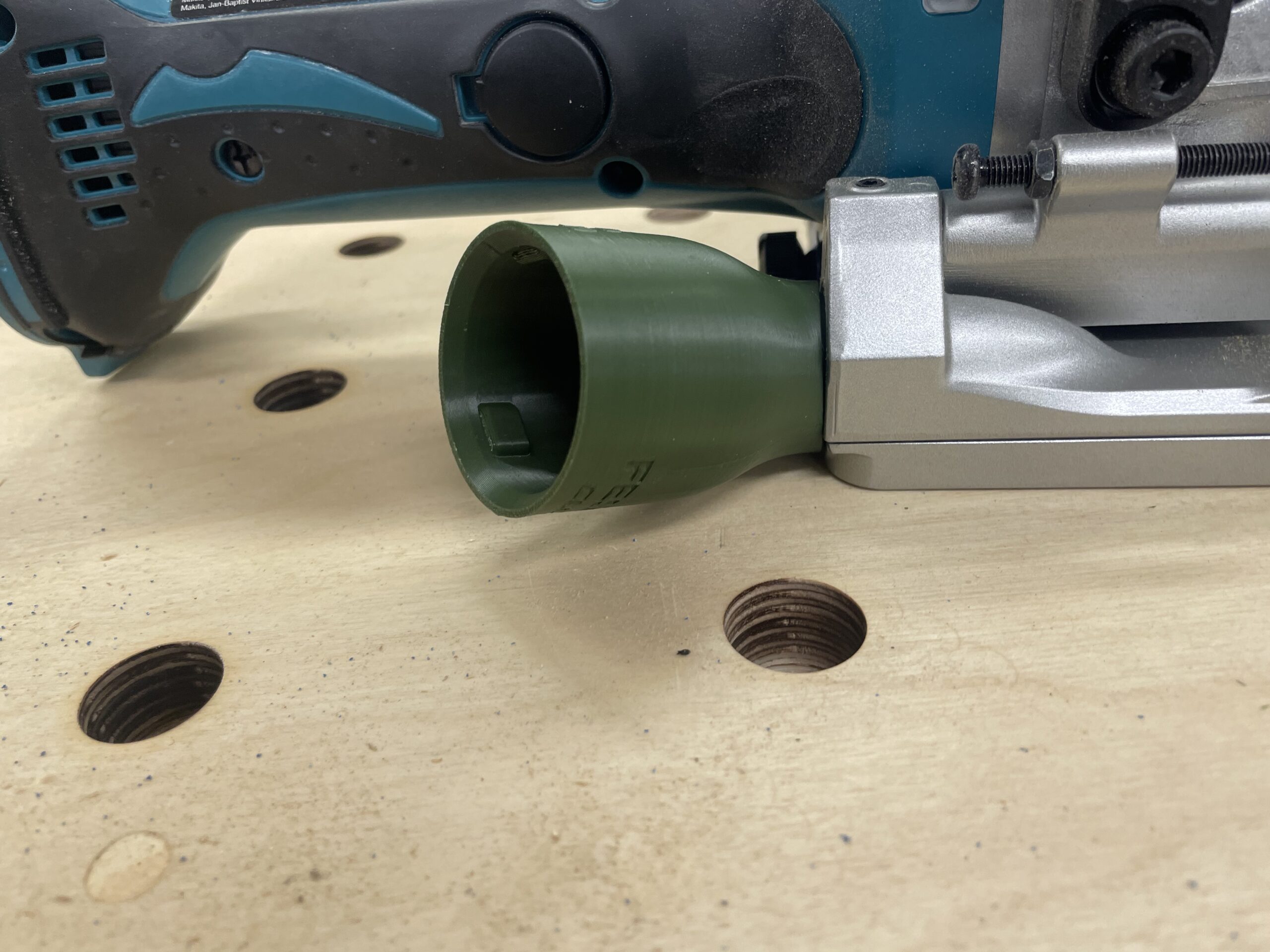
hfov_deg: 67.3
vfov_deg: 53.1
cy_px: 476
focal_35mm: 26
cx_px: 635
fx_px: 954
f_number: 1.6
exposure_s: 1/100
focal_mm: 4.2
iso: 64
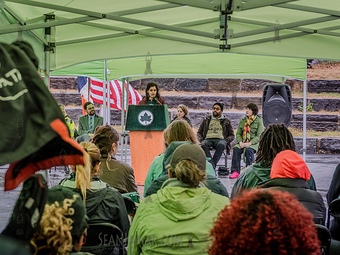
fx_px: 707
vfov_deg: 20.4
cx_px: 148
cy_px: 127
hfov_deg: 27.0
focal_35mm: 72
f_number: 5.6
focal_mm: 66
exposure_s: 1/400
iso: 640
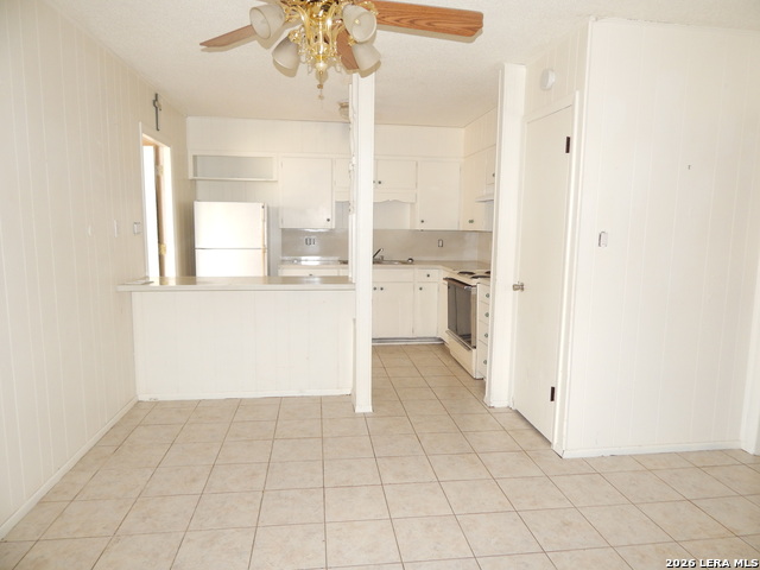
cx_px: 380
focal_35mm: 23
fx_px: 505
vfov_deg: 58.9
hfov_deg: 73.9
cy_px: 285
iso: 200
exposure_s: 1/30
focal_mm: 4
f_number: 3
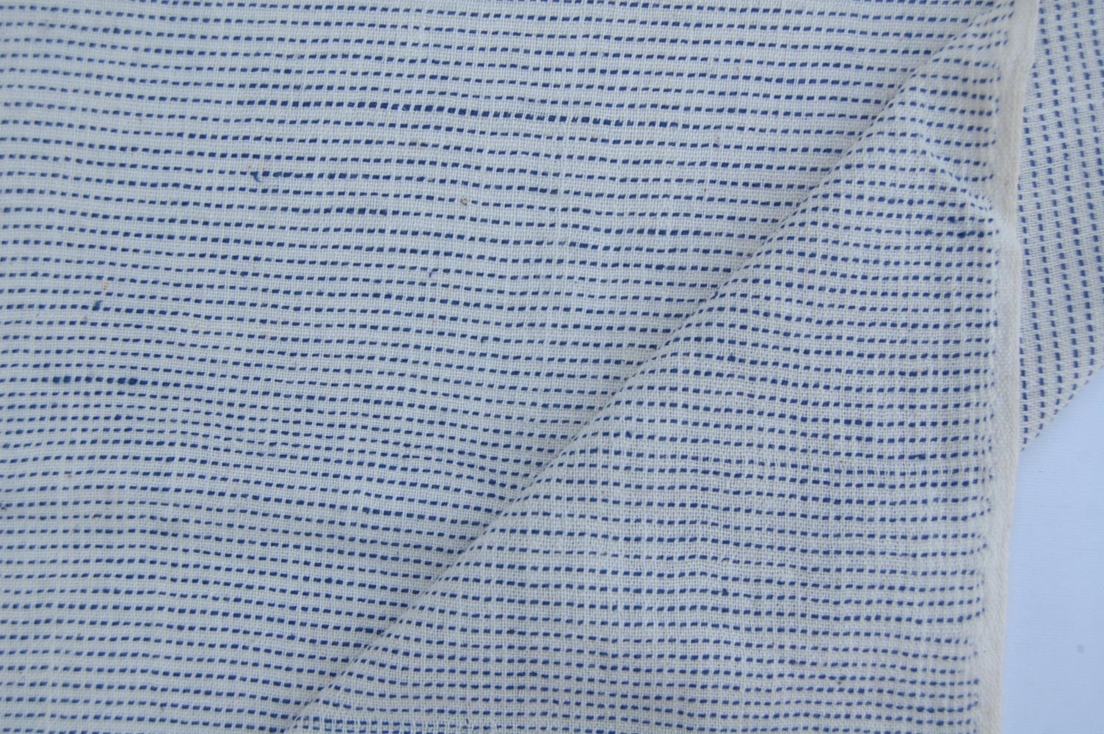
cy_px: 367
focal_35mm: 48
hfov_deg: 41.1
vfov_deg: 28.0
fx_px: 1471
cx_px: 552
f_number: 5.6
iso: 400
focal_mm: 32
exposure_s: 1/250
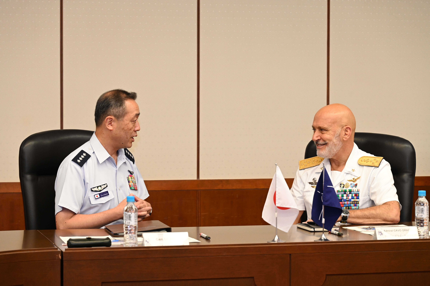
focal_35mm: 105
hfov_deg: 19.5
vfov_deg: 13.0
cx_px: 215
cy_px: 143
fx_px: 1253
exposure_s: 1/200
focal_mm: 105
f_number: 5.6
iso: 3200
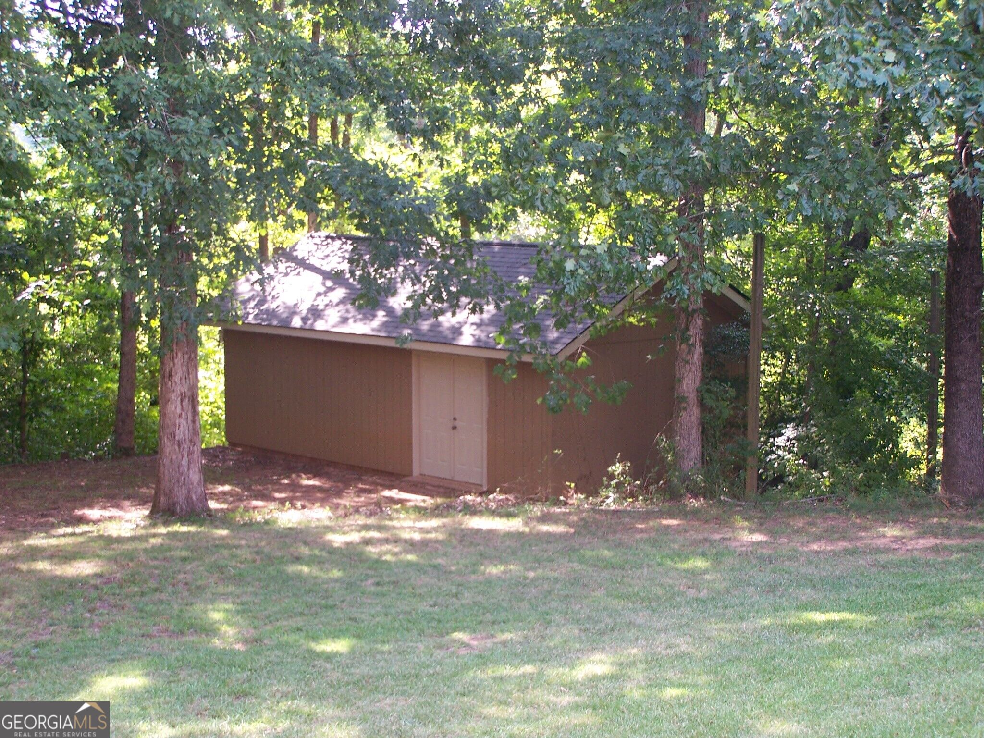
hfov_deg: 30.3
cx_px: 492
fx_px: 1819
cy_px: 369
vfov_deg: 22.9
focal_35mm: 64
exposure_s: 1/40
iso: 80
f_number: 3.2
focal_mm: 10.7
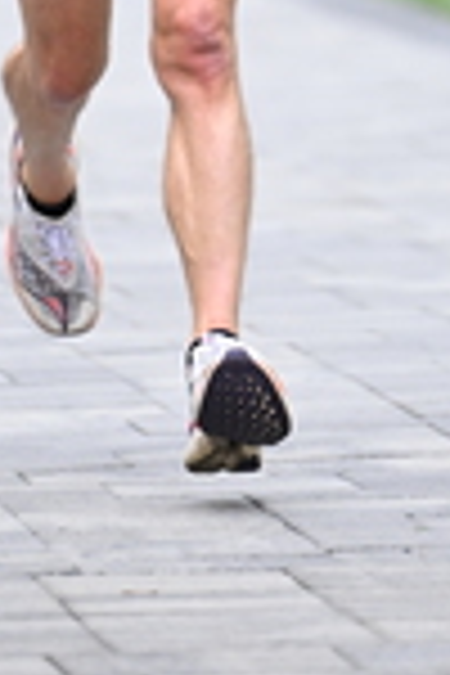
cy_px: -288
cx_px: 173
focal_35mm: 732
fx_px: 13724
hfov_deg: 1.9
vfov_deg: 2.8
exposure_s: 1/1250
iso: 1250
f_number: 2.8
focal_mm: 200
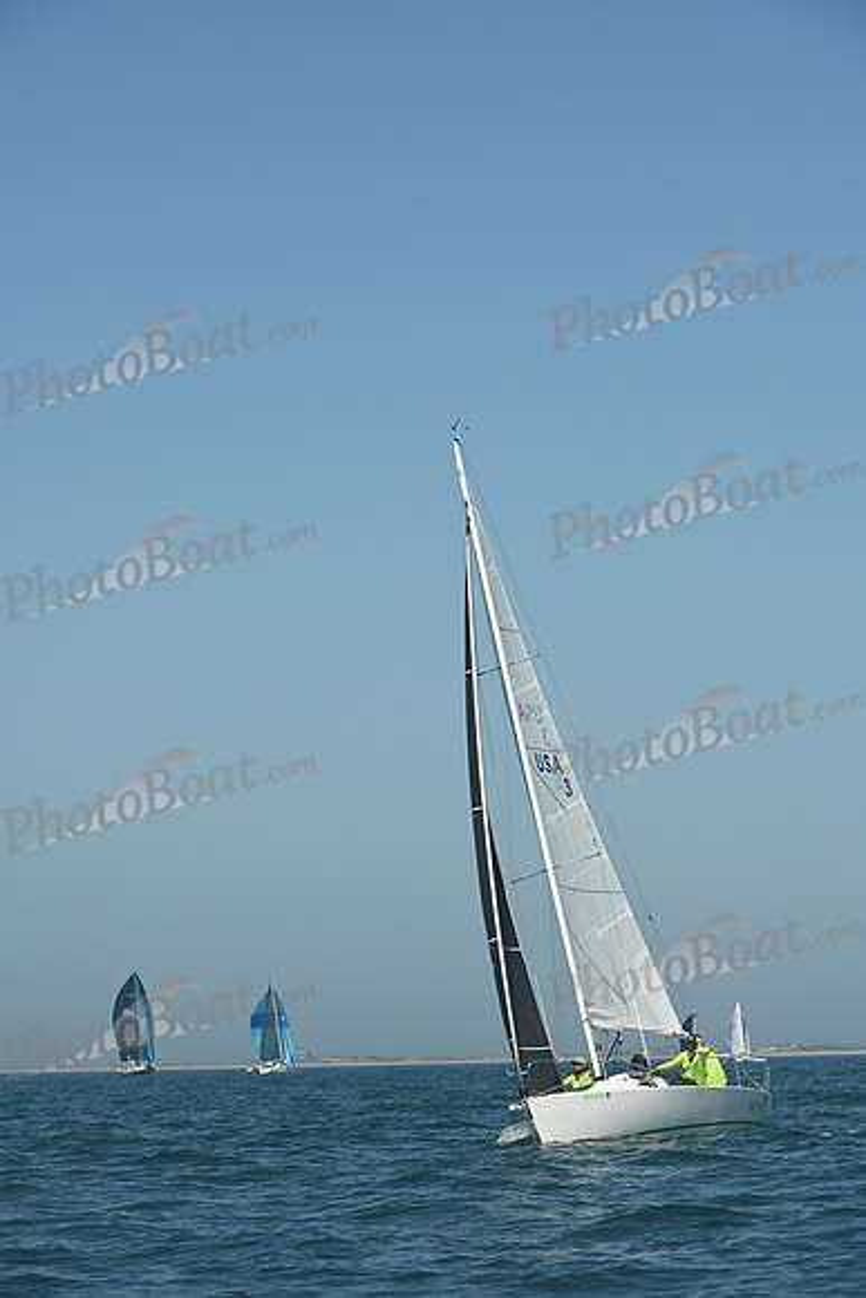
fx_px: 4688
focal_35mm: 130
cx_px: 433
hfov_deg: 10.6
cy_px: 649
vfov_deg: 15.8
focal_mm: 130
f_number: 8
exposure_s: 1/1000
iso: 320
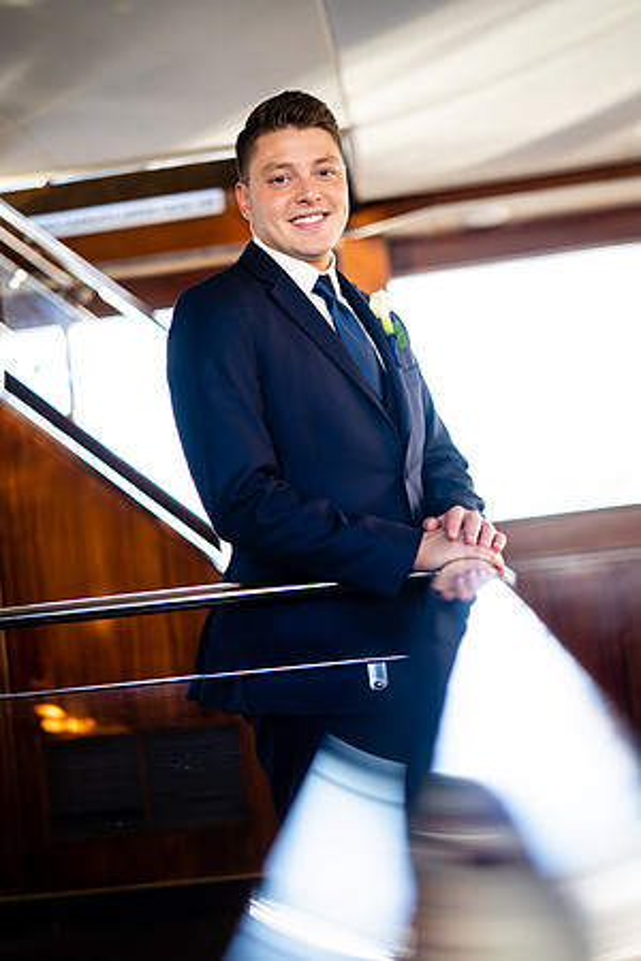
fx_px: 1335
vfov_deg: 39.6
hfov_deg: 27.0
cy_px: 480
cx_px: 320
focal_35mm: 50
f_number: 1.4
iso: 160
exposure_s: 1/320
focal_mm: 50
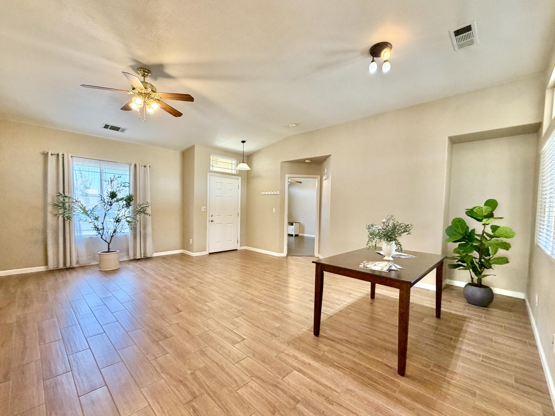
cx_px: 282
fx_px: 240
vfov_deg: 81.7
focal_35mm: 15
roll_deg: -1.3
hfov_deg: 98.2
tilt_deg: -5.4
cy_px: 217
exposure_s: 1/60
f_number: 2.2
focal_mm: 2.22
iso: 200
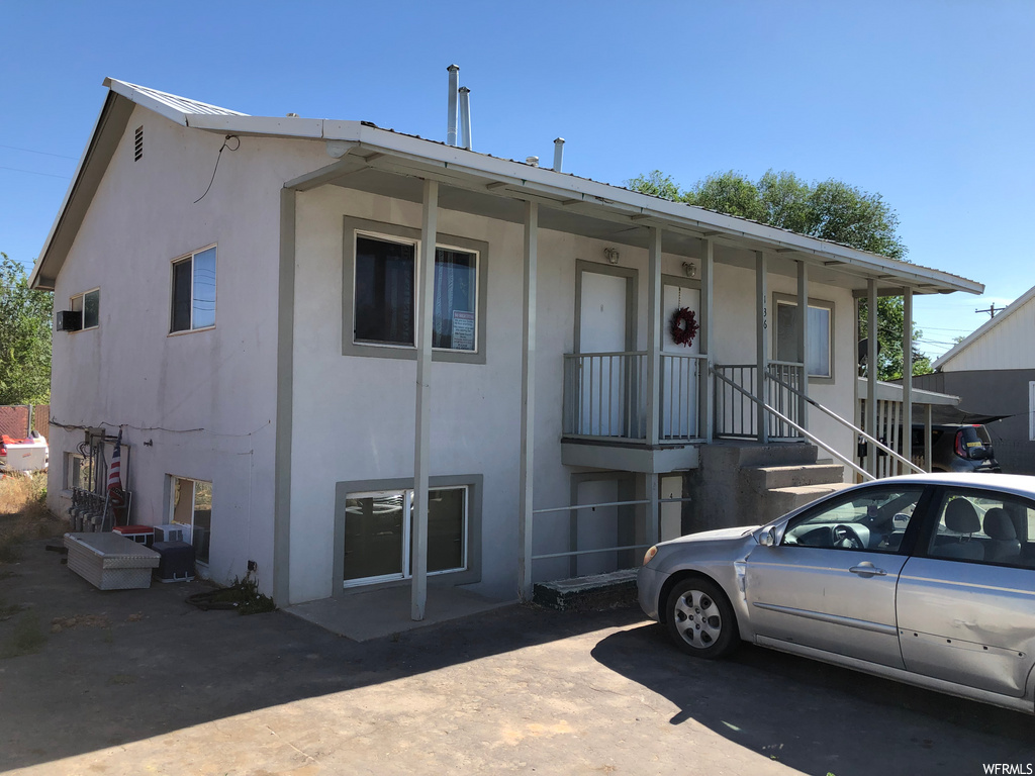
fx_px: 837
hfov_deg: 63.4
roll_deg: -1.3
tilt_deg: +1.2
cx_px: 518
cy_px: 388
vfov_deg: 49.7
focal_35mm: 28
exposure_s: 1/1350
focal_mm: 3.99
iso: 20
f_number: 1.8
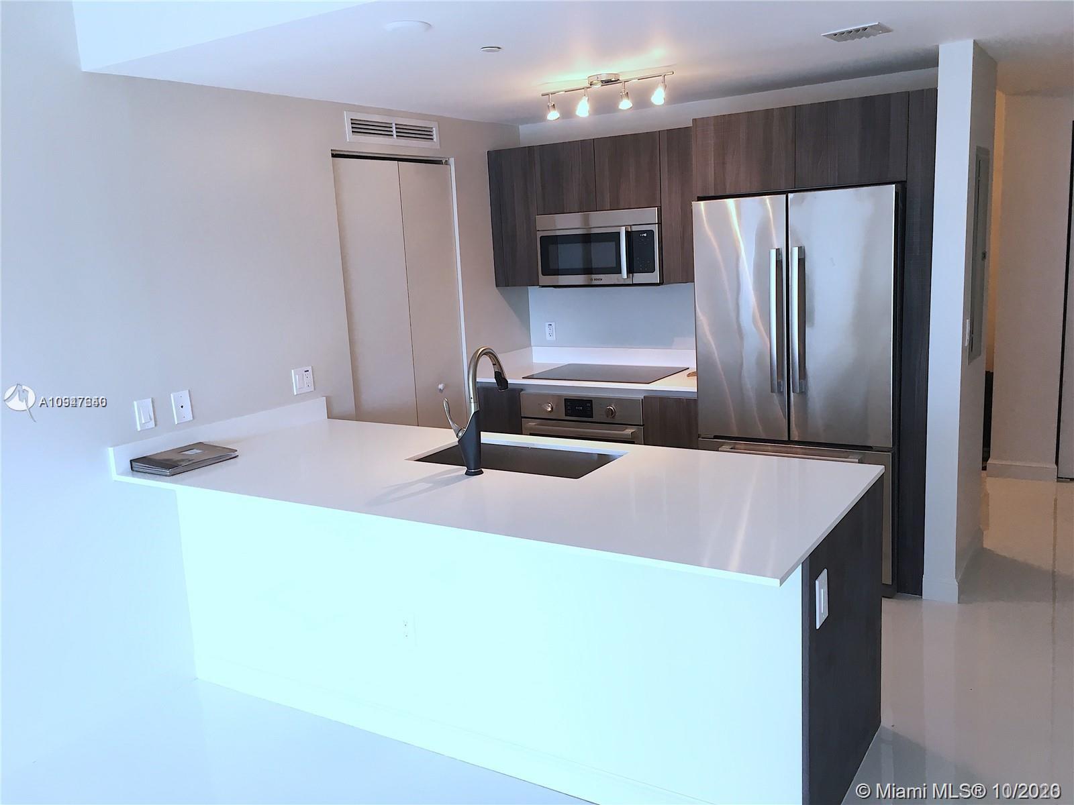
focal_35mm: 29
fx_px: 900
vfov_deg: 48.2
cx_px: 537
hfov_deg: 61.7
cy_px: 402
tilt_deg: -9.5
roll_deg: +3.1
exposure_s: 1/30
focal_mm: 4.15
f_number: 2.2
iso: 50
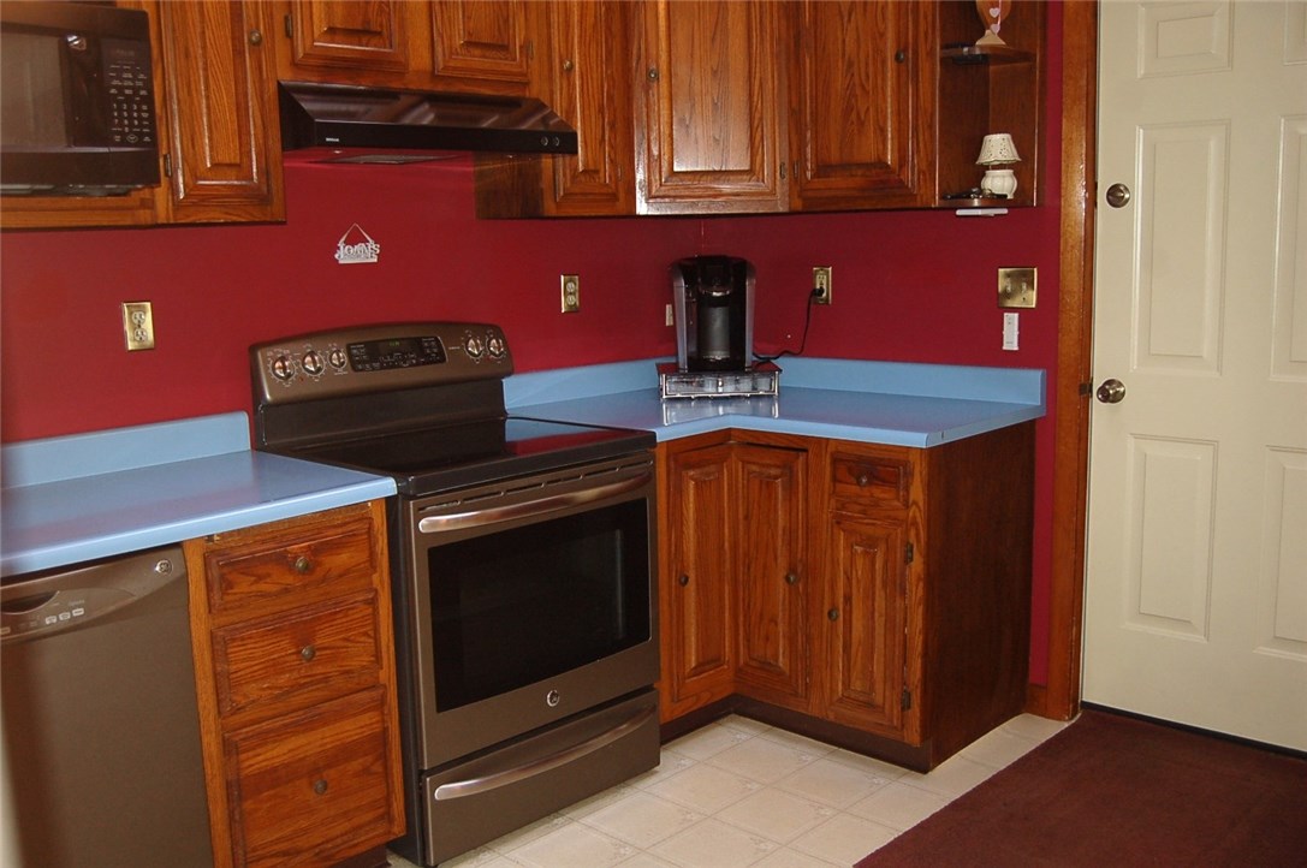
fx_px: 1251
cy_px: 434
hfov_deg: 55.2
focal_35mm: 34
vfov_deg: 38.3
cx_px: 654
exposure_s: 1/60
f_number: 3.8
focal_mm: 23
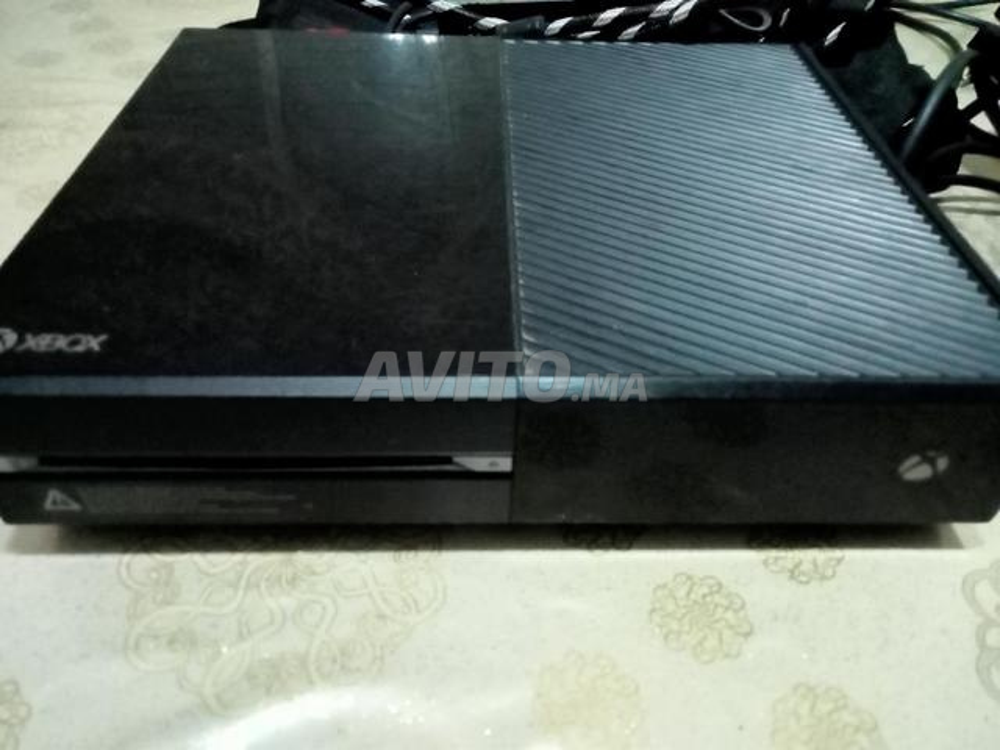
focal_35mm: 28
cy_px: 375
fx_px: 809
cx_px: 500
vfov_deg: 49.7
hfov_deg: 63.4
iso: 2570
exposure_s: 1/25
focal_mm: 3.46
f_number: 2.2
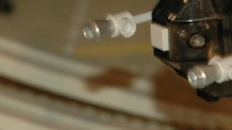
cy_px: 54
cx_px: 154
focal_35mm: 550
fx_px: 3383
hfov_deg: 3.9
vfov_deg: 2.2
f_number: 4.5
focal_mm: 70
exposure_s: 1/60
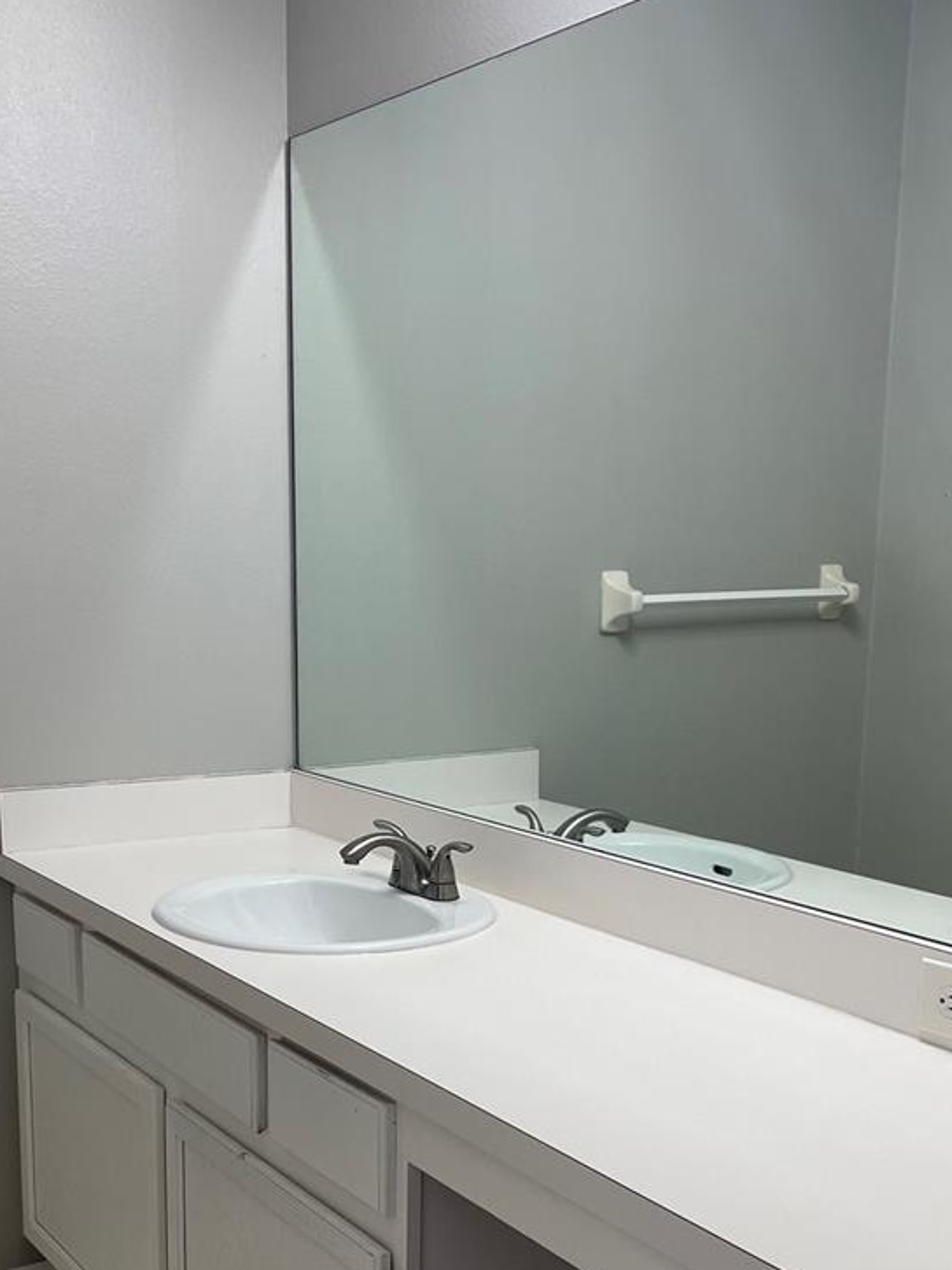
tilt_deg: -13.5
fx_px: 1578
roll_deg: -0.3
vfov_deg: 43.1
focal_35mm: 43
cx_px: 430
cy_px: 875
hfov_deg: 33.6
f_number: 1.6
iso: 64
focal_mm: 4.2
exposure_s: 1/120
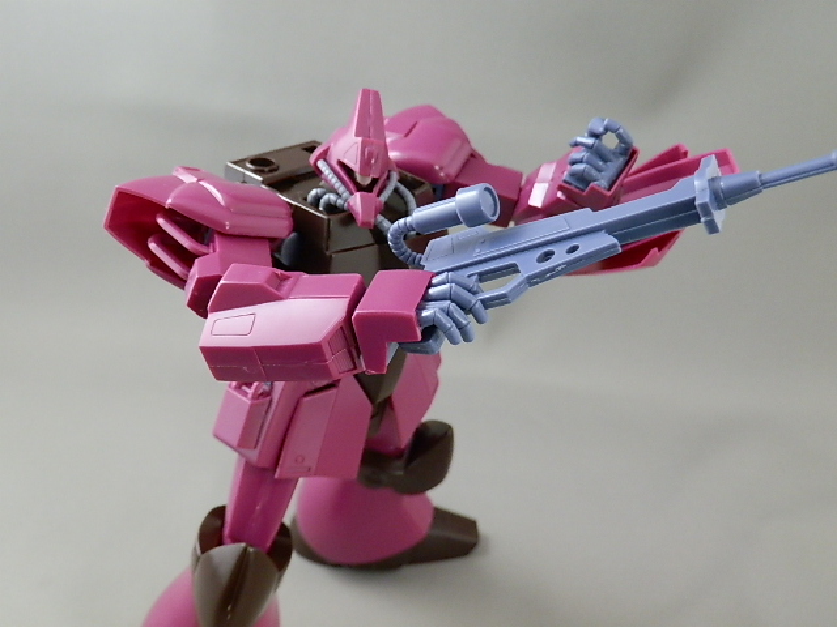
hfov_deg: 54.0
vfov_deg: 41.8
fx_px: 822
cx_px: 418
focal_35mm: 34
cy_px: 314
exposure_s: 1/8
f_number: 3.5
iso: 250
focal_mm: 6.17
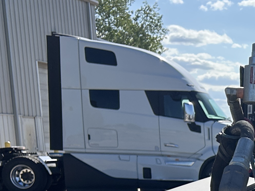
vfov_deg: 13.3
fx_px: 774
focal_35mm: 105
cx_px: 414
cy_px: 288
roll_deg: +0.3
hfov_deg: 16.5
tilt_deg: -11.7
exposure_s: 1/5319
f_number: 1.5
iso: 50
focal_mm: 5.7
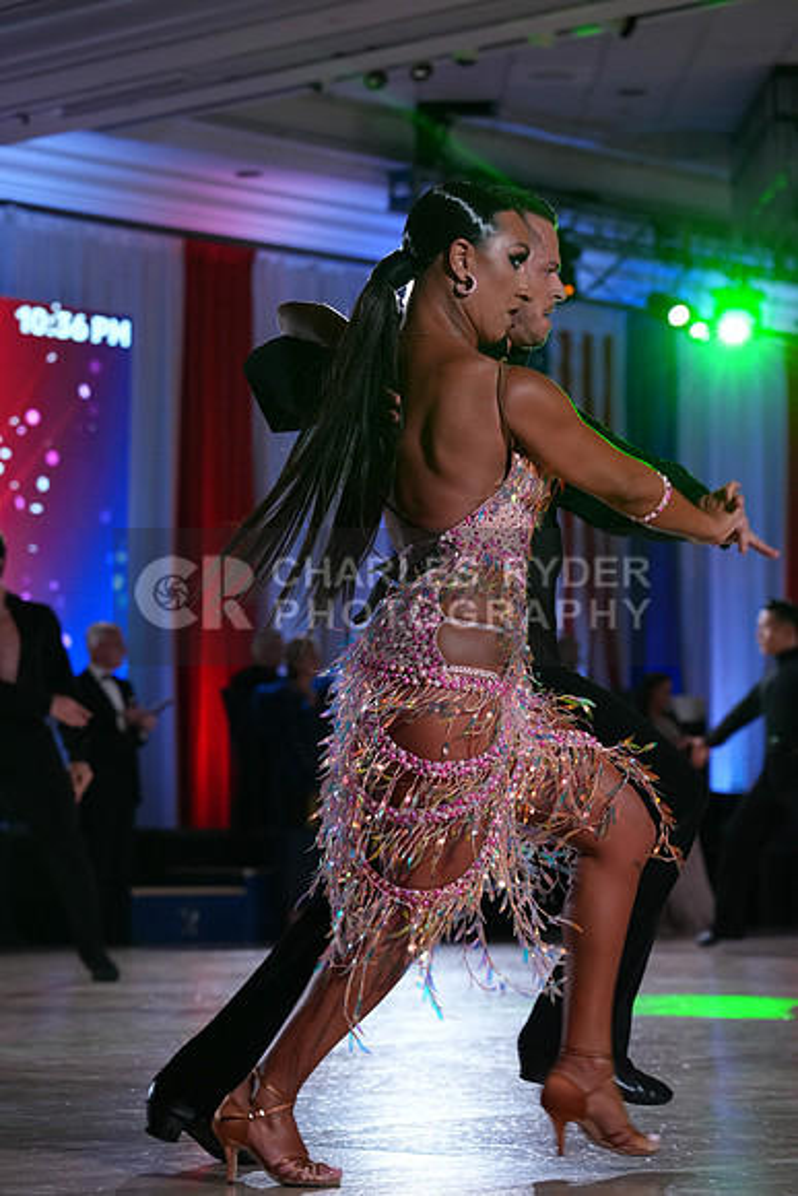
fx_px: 3422
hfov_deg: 13.3
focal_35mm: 103
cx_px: 399
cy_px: 598
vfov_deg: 19.8
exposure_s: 1/400
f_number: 5
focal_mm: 103
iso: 2500
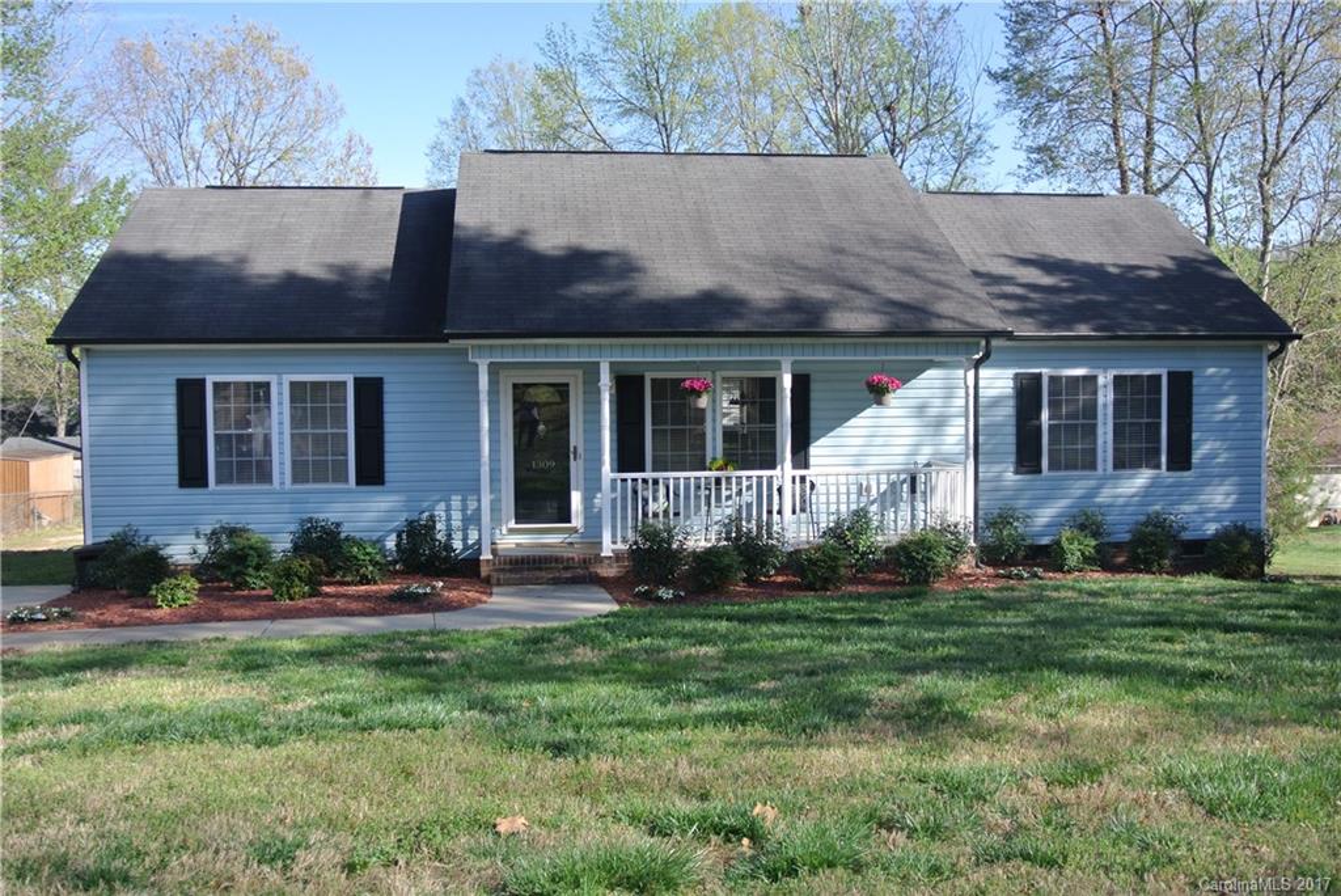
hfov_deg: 54.4
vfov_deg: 37.9
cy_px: 448
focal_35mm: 35
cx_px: 670
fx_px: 1304
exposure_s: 1/400
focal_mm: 13.1
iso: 100
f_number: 4
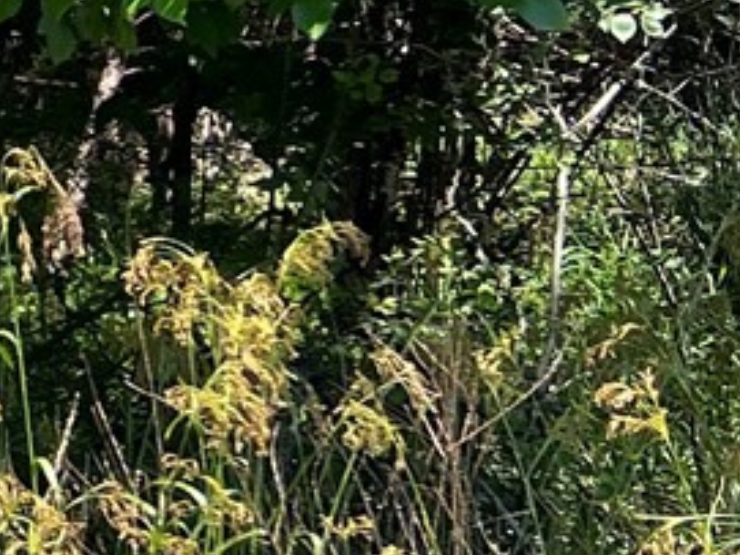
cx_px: -1821
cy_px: -14
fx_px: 3932
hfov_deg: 8.2
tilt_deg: +1.4
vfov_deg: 8.0
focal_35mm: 184
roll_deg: +1.2
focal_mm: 5.7
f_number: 1.5
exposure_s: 1/1295
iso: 50
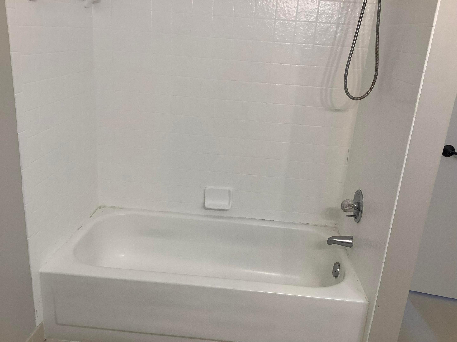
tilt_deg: -18.7
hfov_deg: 58.4
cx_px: 228
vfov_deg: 45.4
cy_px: 171
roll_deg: -5.2
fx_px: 409
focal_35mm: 31
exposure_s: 1/60
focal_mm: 3.3
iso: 50
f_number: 2.4
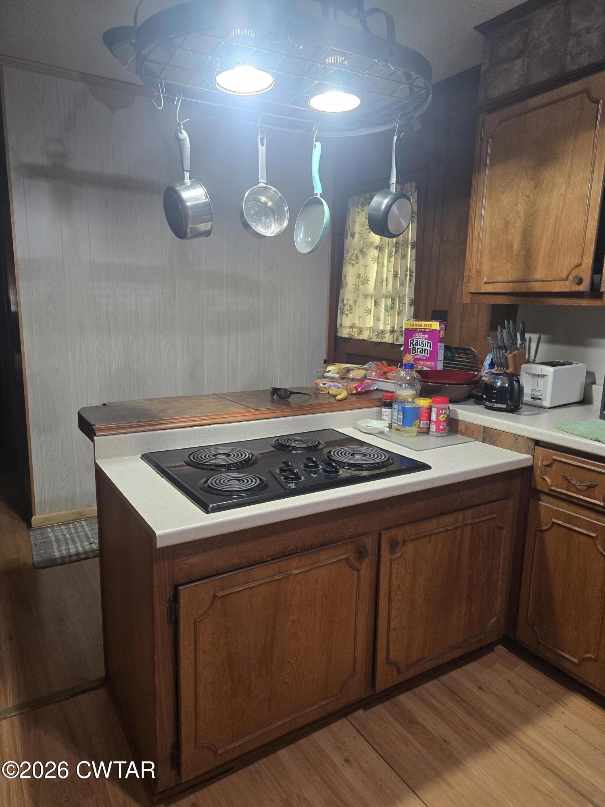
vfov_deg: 73.9
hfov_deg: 58.9
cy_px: 404
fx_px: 536
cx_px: 302
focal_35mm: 23
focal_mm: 6.3
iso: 320
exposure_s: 1/120
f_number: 1.7
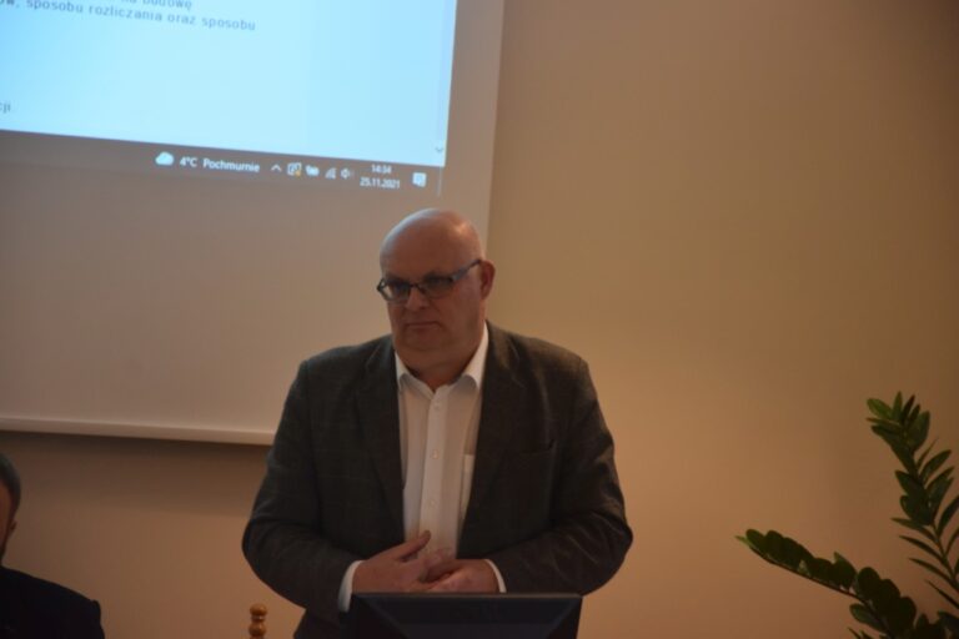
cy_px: 320
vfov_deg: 8.7
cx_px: 480
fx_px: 4195
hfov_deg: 13.0
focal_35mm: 158
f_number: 5.6
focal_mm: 105
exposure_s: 1/60
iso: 1250
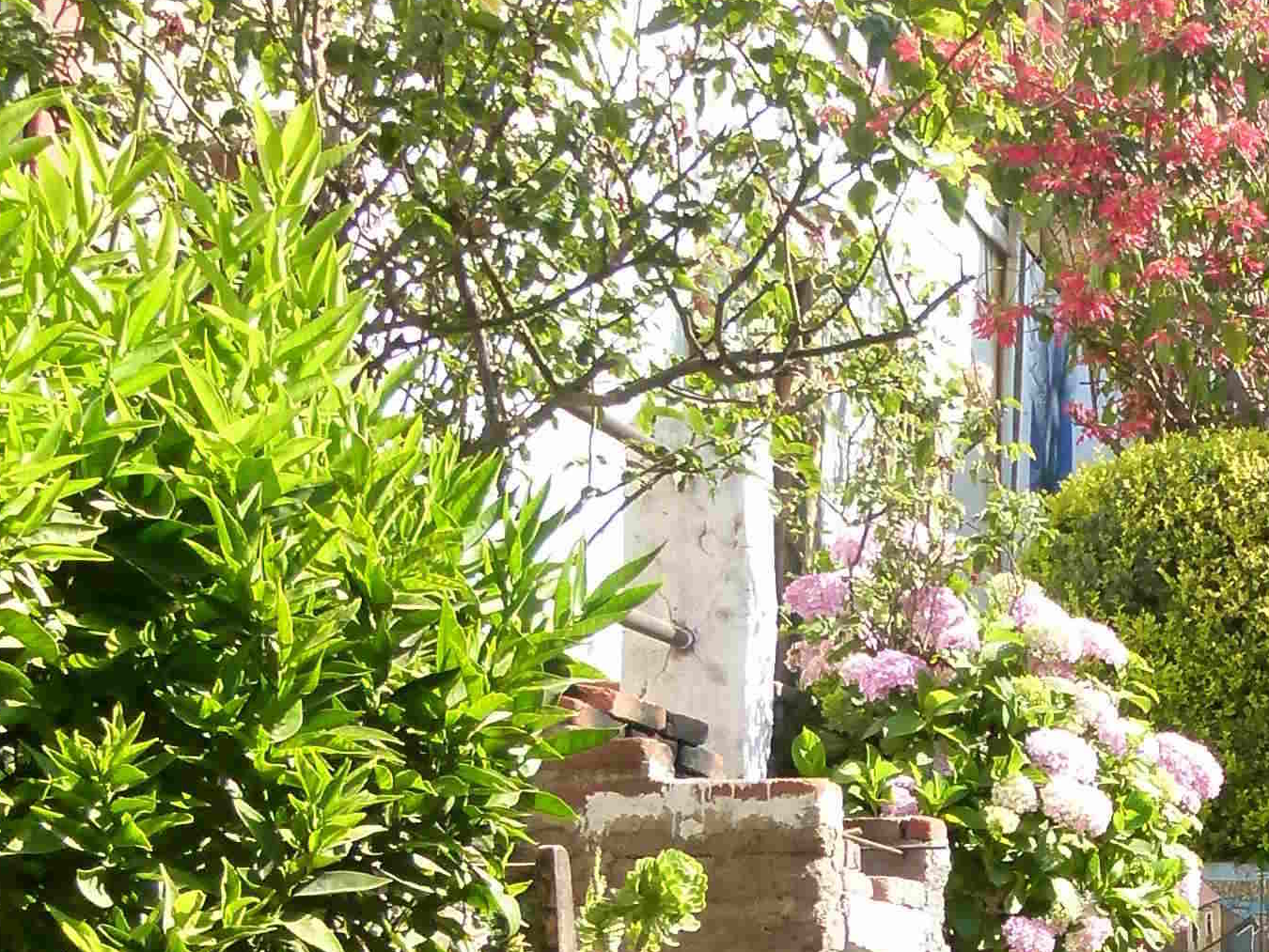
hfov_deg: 22.5
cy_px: 1054
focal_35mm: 80
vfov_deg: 17.8
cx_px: 1516
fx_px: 2933
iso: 160
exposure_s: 1/200
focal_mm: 4.5
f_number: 4
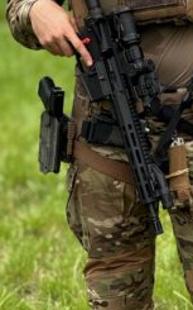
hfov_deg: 4.2
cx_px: 165
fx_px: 2627
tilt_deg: -4.1
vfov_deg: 6.7
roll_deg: -1.8
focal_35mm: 312
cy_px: 16
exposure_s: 1/230
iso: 50
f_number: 2.8
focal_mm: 15.66
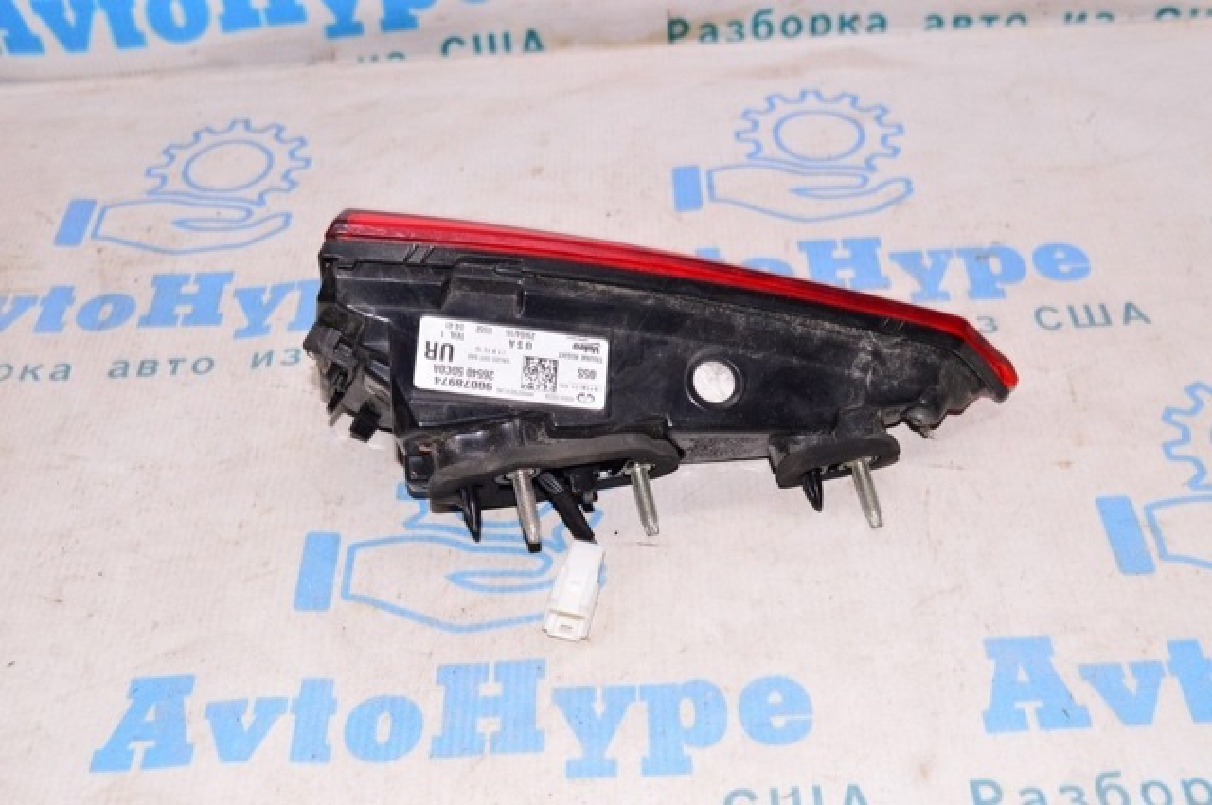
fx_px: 1513
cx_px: 606
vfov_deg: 29.8
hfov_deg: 43.7
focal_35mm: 45
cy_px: 402
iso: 1600
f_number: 8
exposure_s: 1/200
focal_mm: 30
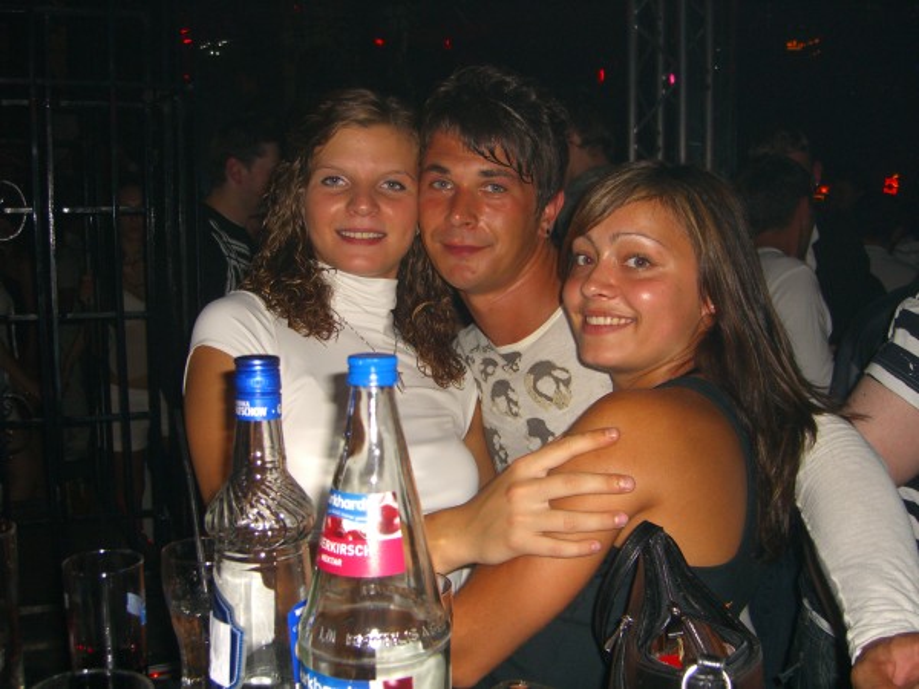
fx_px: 1009
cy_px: 344
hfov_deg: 49.0
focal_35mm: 38
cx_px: 460
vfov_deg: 37.7
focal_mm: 7.9
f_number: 2.8
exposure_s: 1/60
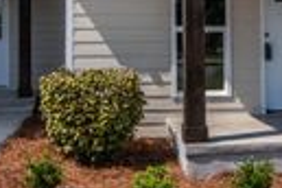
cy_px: 12
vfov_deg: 21.3
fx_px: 486
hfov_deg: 32.3
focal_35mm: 62
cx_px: 168
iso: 500
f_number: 14
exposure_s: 1/800
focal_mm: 16
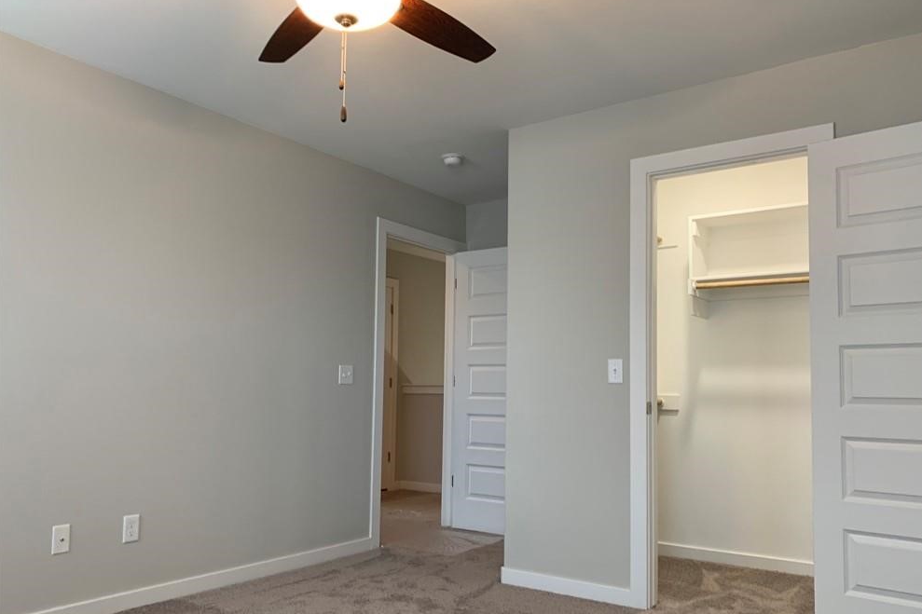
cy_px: 338
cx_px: 474
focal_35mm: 28
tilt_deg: +2.9
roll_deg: -1.1
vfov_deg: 46.3
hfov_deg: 65.5
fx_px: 717
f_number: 1.8
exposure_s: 1/60
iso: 80
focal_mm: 4.25
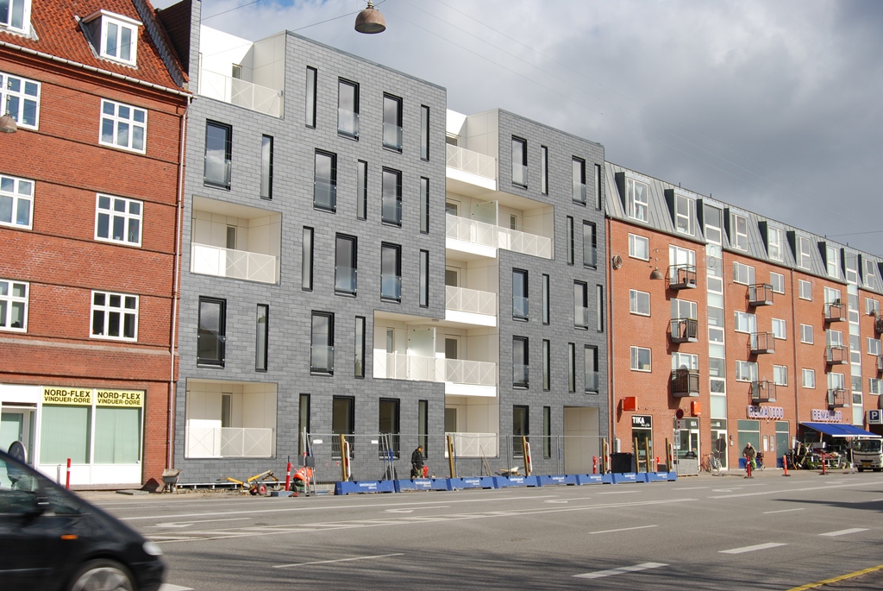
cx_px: 442
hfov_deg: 42.3
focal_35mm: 46
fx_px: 1142
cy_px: 296
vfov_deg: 29.0
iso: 100
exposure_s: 1/200
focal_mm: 31
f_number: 11
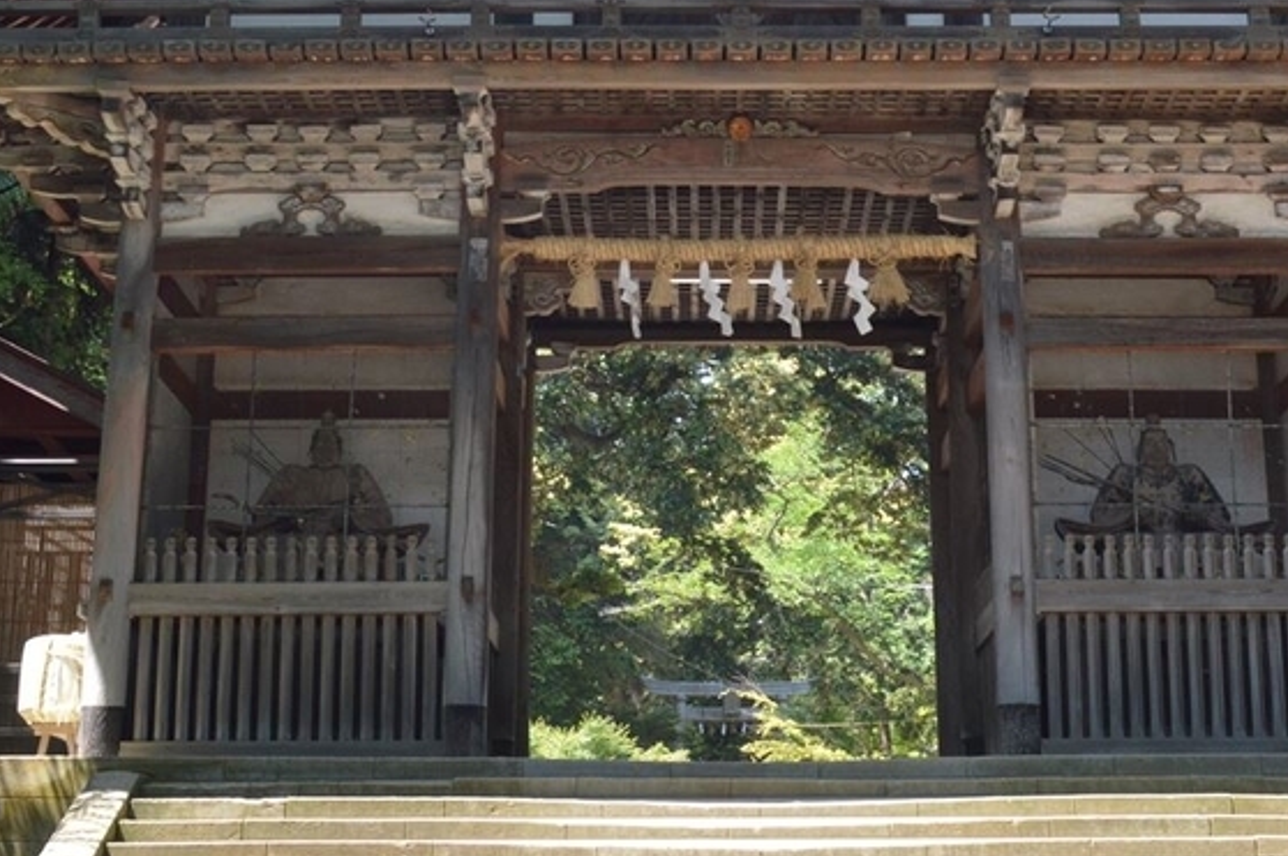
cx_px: 709
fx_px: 2538
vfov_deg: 18.5
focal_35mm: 71
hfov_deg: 28.5
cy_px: -46
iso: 400
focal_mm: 22
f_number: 7.1
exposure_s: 1/200
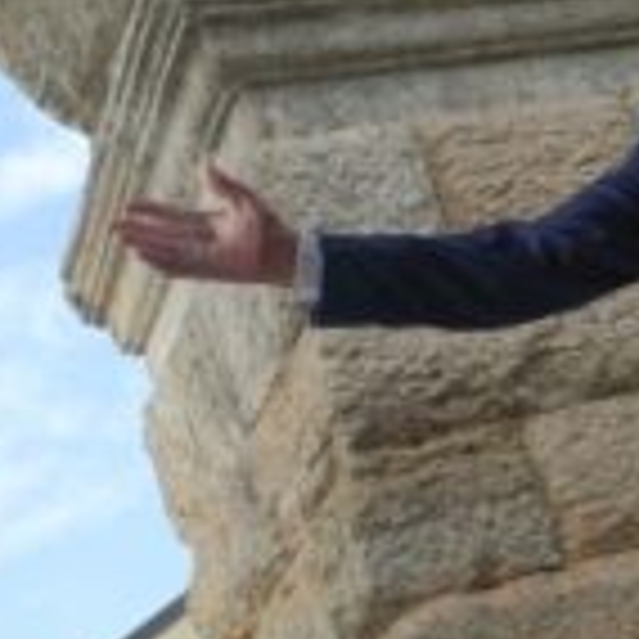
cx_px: 814
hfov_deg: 16.5
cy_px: -58
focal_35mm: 100
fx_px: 2088
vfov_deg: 16.9
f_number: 5.6
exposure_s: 1/160
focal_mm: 16
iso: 200
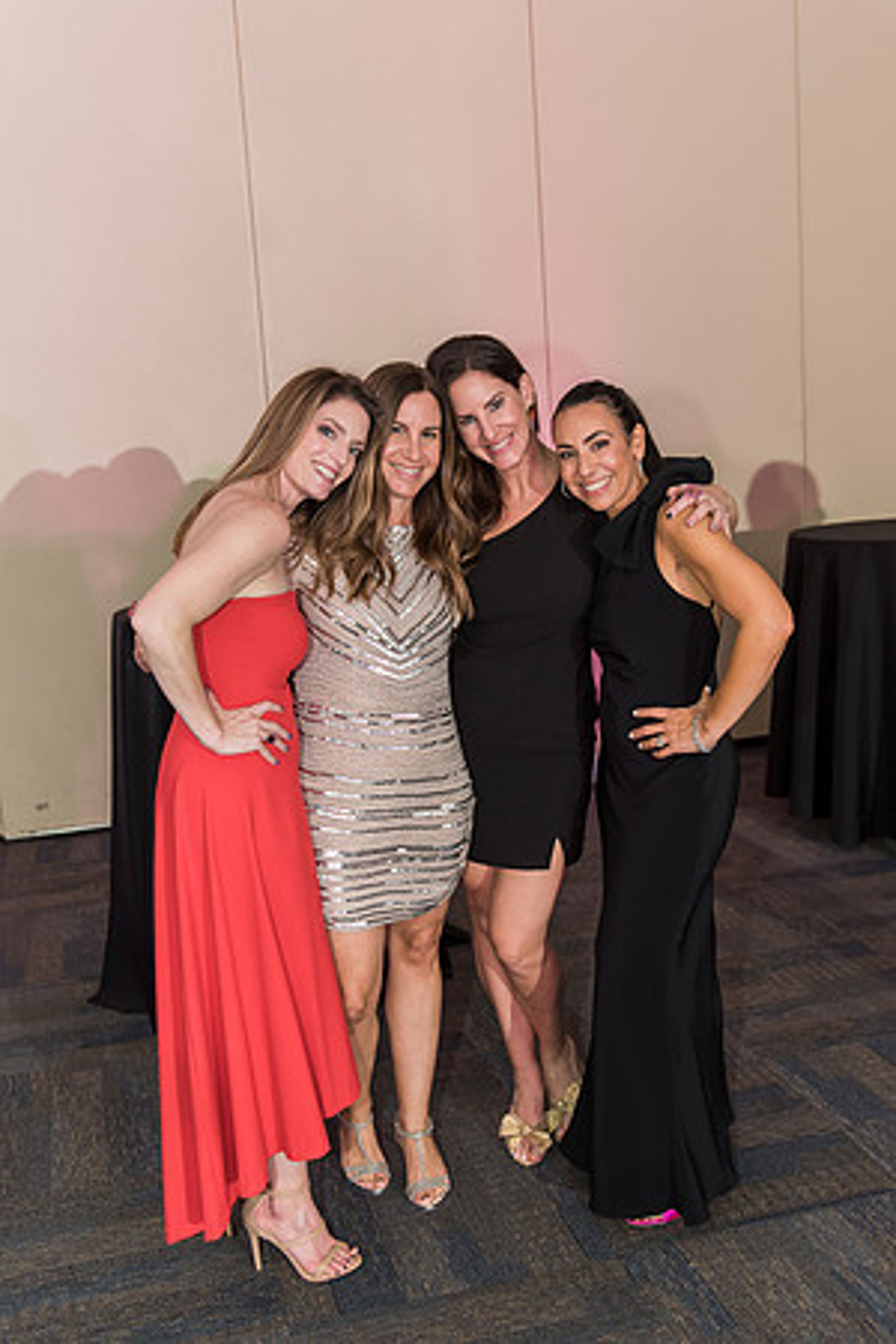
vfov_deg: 53.1
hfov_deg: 36.9
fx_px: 1344
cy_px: 672
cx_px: 448
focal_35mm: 36
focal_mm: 36
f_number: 3.5
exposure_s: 1/100
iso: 800
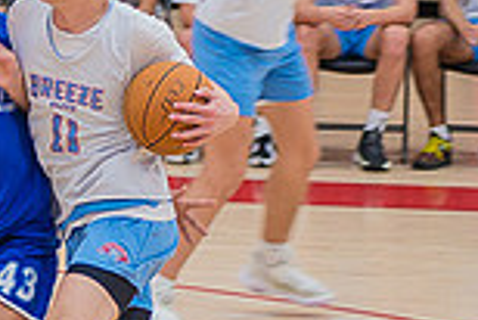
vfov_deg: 3.6
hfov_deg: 5.3
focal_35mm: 384
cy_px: 193
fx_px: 5103
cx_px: -102
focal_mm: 102
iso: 1000
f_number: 4.8
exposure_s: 1/250
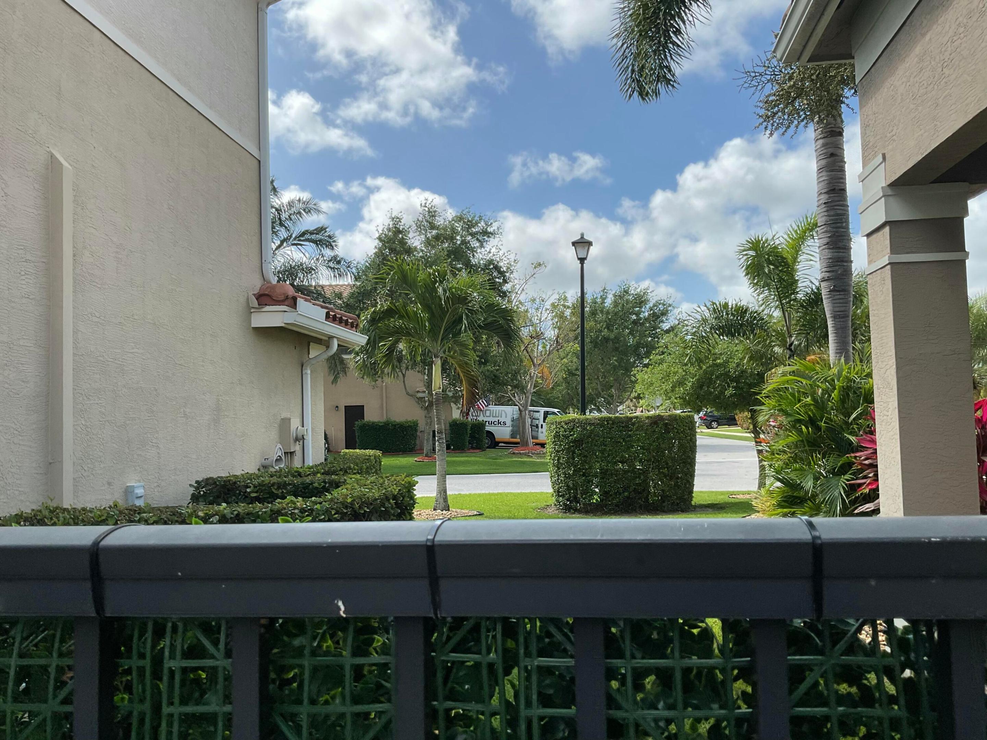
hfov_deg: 61.7
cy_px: 370
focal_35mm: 29
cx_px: 494
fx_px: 827
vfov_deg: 48.2
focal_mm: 3
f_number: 1.8
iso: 16
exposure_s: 1/1534
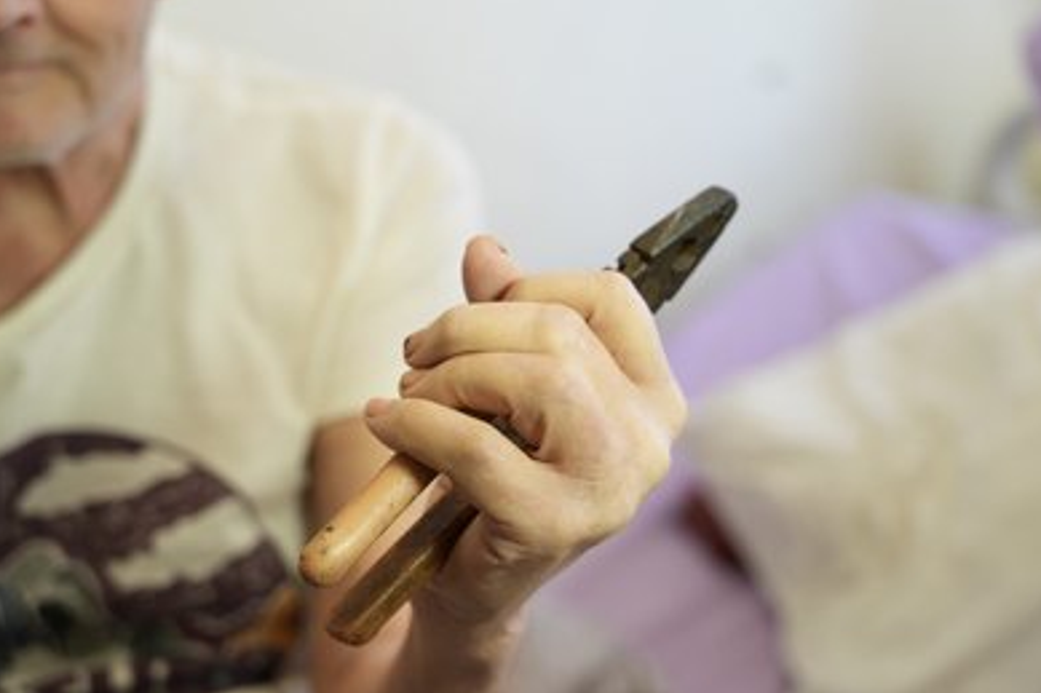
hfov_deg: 28.9
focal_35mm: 70
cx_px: 519
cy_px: 346
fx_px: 2023
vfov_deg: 19.4
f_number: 4
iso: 800
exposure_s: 1/100
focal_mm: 68
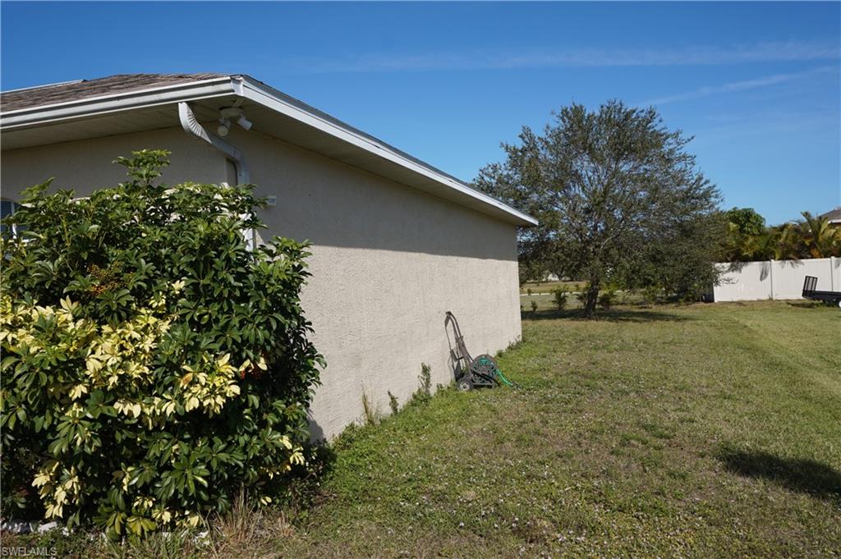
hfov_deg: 62.0
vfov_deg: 43.5
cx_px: 420
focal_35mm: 30
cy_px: 280
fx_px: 700
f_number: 9
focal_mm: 20
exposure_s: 1/320
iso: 125
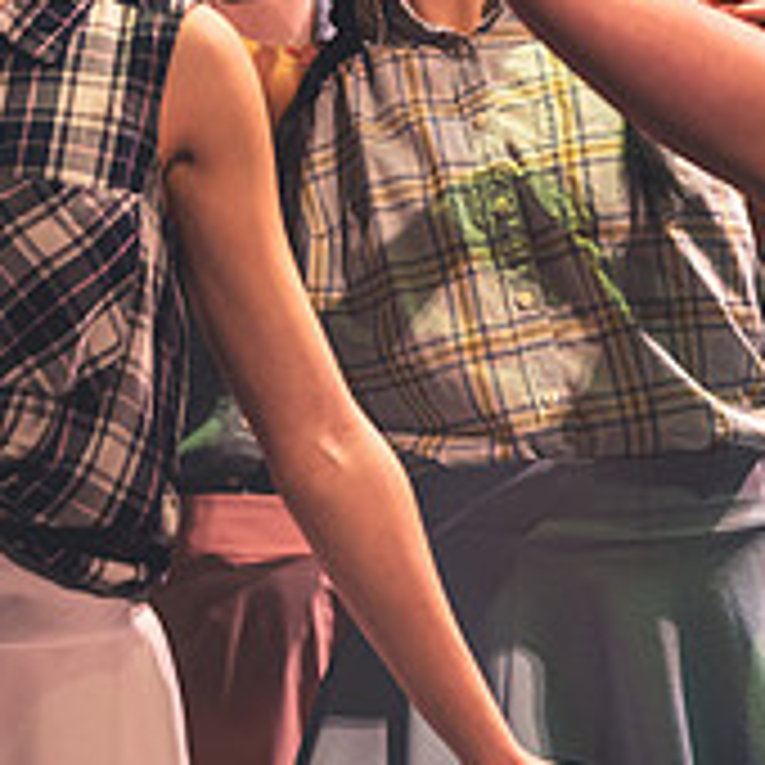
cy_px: 196
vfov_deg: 7.3
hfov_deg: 7.3
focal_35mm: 238
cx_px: 603
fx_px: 5951
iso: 1800
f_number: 2.8
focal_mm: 82
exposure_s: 1/250
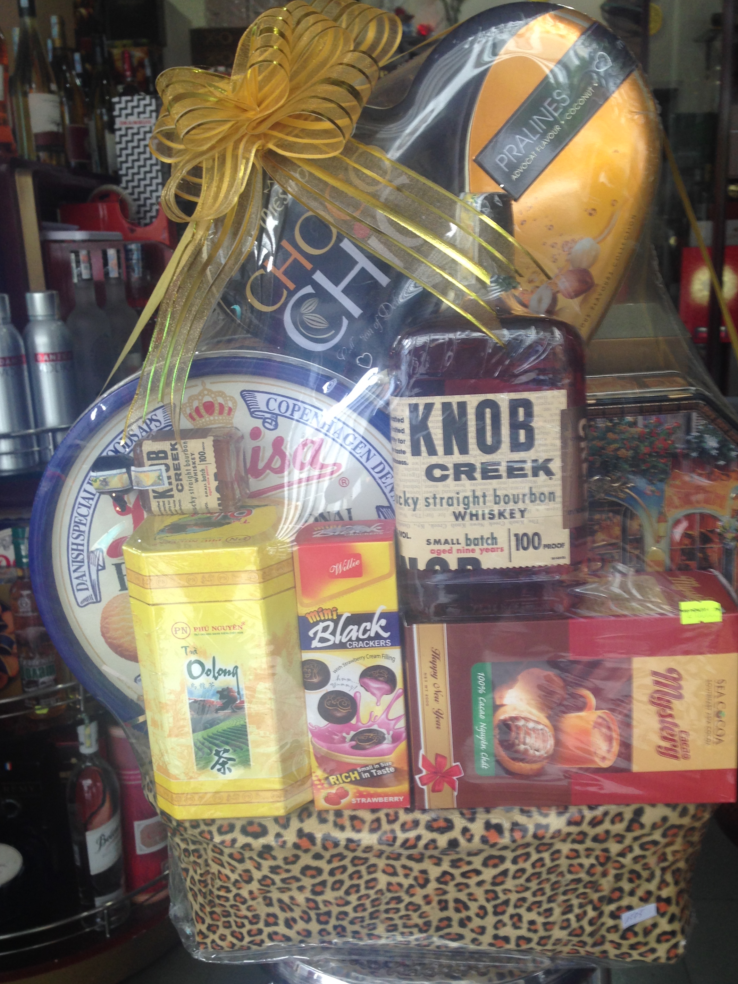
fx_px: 1080
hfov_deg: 37.7
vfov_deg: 49.0
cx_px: 404
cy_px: 485
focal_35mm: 38
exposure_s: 1/20
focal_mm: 4.12
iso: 50
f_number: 2.4
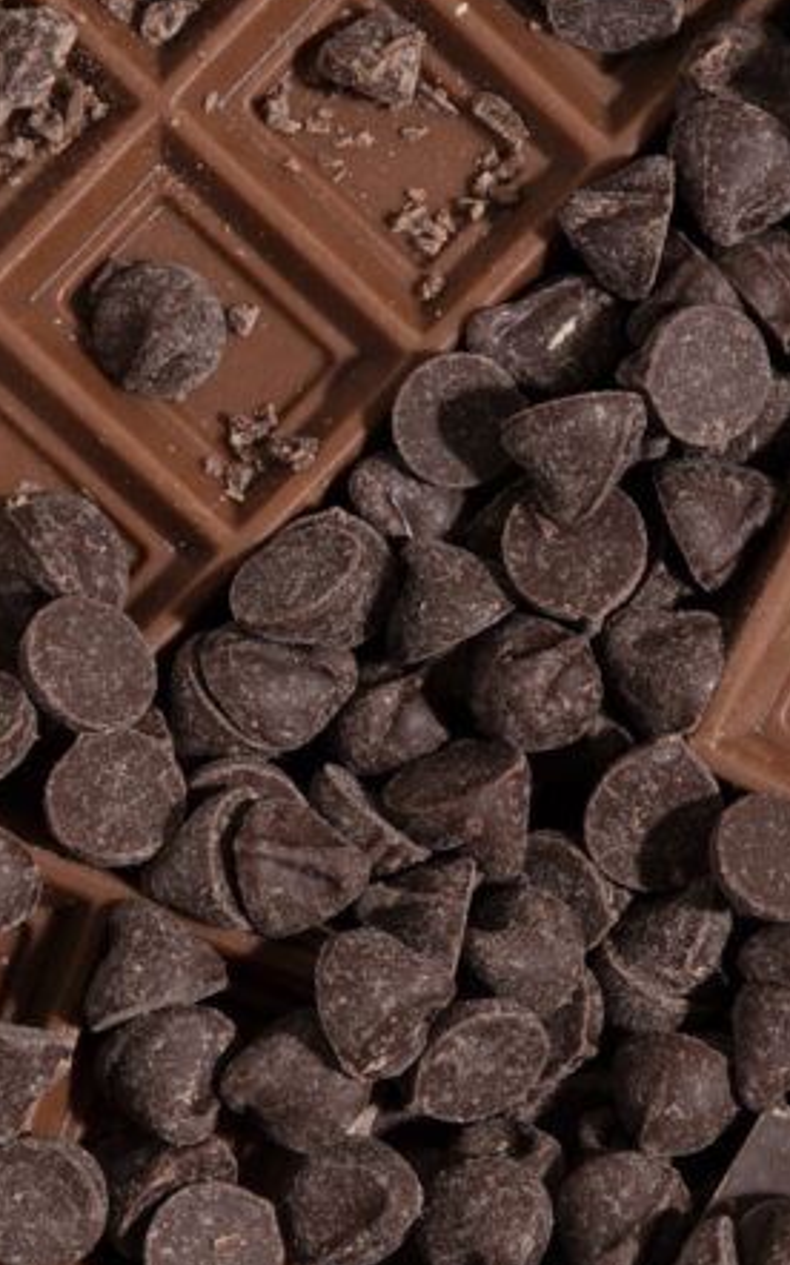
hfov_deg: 3.5
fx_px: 12823
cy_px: 598
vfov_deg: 5.6
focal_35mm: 372
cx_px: 447
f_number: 11
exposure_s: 1/125
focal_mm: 140
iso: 200
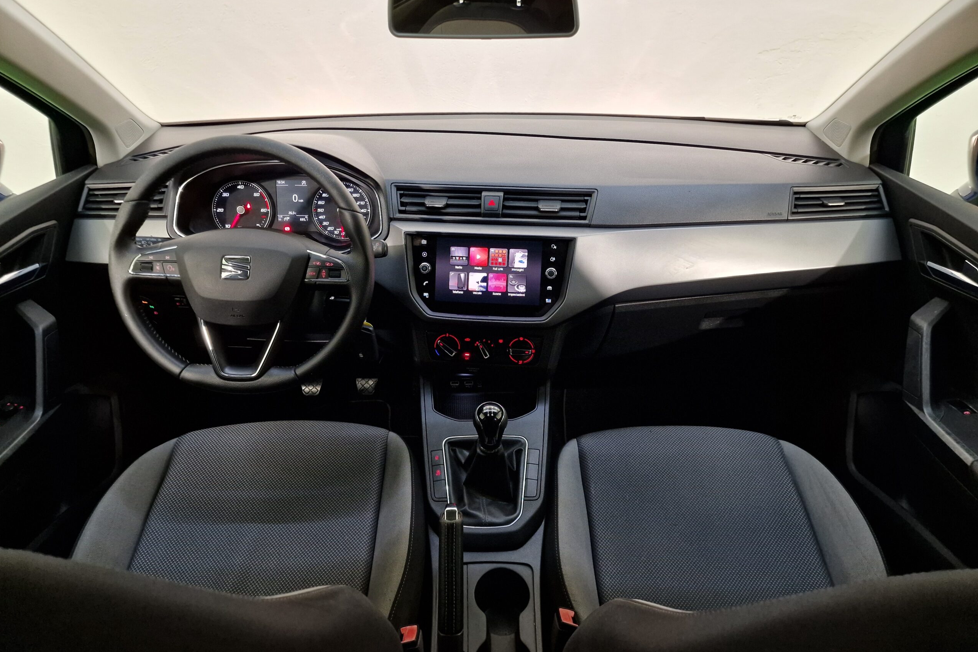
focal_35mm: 24
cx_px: 488
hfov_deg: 73.7
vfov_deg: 53.1
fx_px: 652
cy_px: 329
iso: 400
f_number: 1.8
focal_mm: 6.4
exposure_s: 1/50
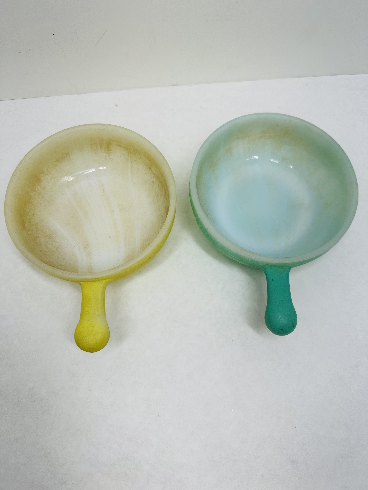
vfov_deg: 71.6
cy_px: 245
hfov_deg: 56.8
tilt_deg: -70.5
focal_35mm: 24
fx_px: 340
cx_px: 184
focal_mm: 6.86
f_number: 1.78
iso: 80
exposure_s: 1/1212
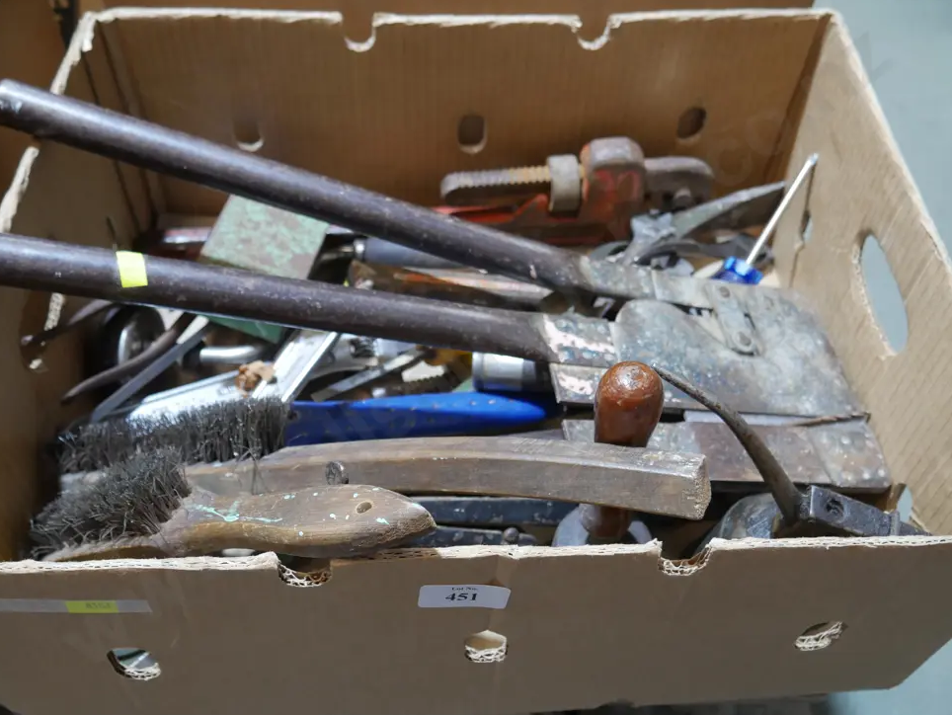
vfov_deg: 41.8
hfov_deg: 53.9
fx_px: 936
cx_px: 476
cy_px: 351
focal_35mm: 34
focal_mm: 16
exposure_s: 1/60
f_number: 3.6
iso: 640
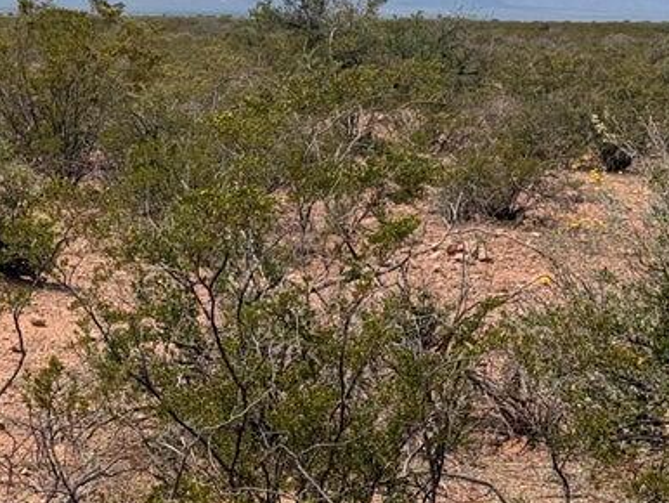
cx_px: -13
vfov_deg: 13.9
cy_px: 76
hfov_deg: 18.0
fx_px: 2050
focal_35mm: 106
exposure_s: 1/9901
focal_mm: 6.76
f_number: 1.78
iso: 64
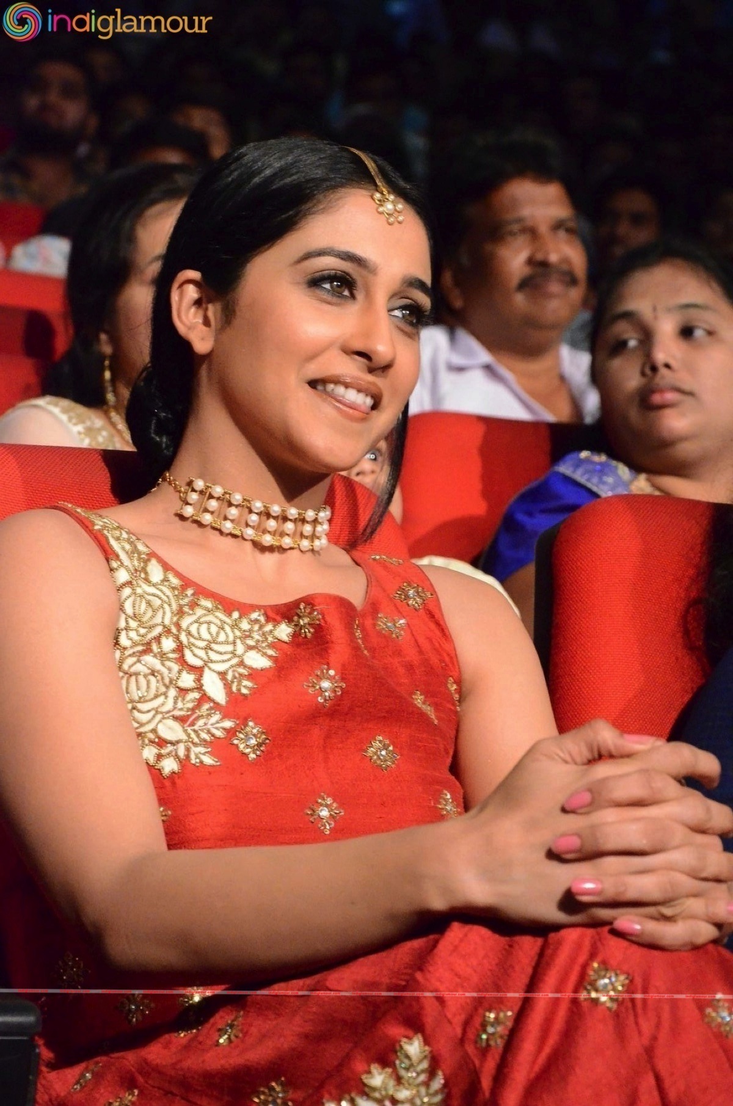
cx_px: 366
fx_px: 4140
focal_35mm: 135
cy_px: 553
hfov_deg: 10.1
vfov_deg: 15.2
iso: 8000
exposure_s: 1/100
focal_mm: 90
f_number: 6.3
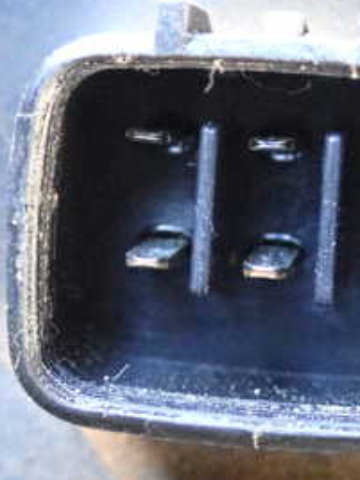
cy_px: 219
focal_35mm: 112
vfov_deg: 17.6
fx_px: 1553
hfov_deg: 13.2
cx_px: 247
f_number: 3.2
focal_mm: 9.01
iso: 3200
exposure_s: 1/125
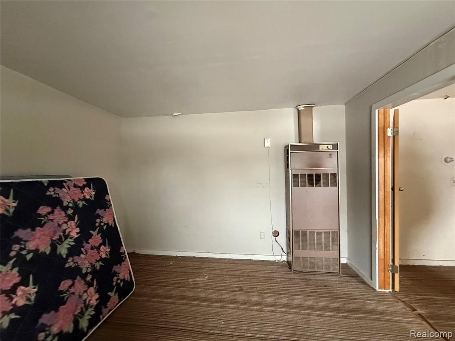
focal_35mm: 14
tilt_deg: -1.0
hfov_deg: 102.1
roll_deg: +1.5
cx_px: 228
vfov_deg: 85.7
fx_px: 184
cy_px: 170
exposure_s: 1/60
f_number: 2.2
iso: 800
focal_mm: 2.22
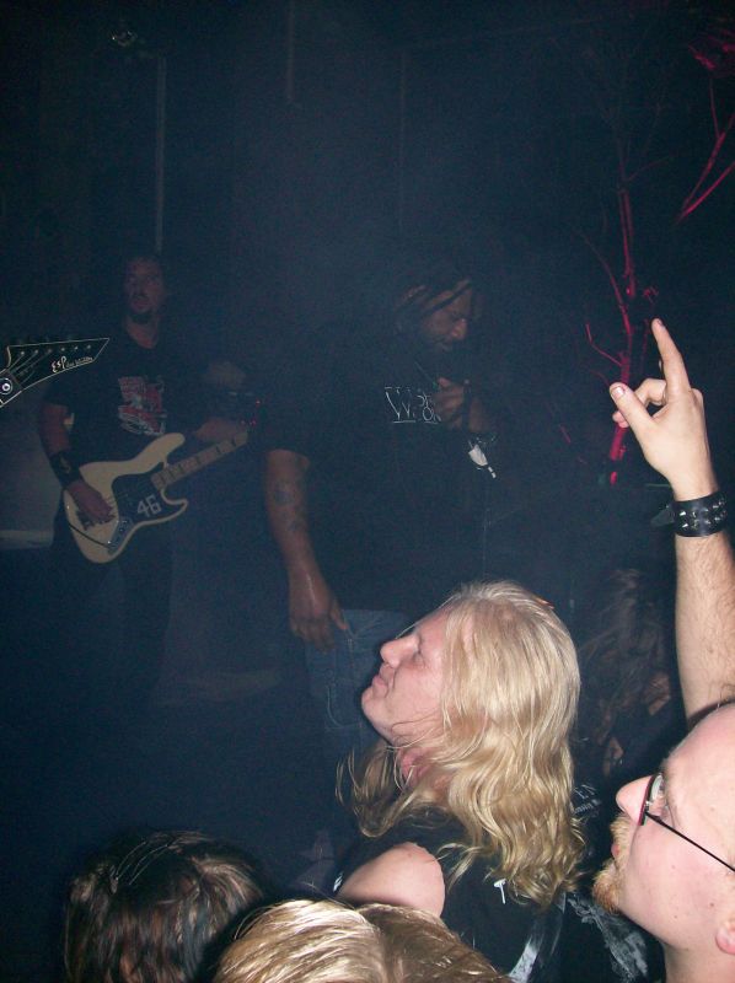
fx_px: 1021
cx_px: 368
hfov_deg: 39.6
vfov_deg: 51.4
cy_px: 492
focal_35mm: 36
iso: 140
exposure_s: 1/64
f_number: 2.7
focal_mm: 6
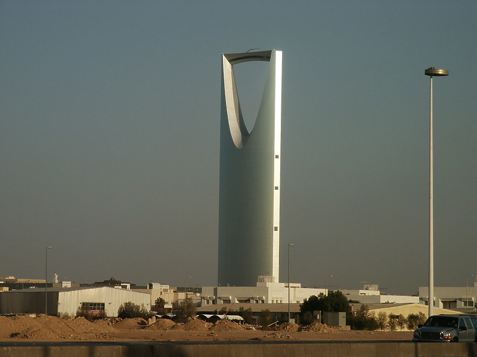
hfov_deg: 14.2
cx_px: 238
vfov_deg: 10.7
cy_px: 178
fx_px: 1915
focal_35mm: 139
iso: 64
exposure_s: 1/350
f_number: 8
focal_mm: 28.23
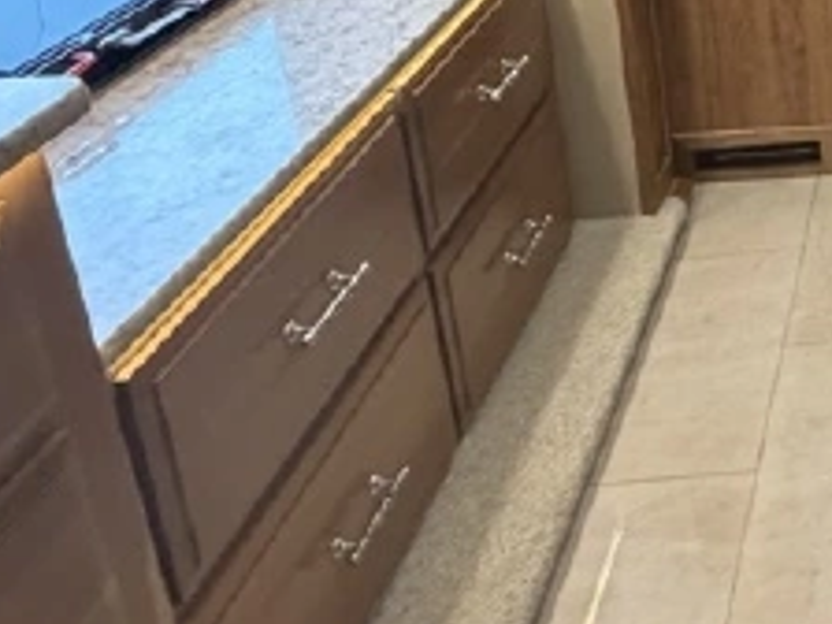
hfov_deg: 29.8
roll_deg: +1.0
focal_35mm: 50
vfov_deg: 25.4
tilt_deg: -13.3
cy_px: -171
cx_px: 1107
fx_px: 1202
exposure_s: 1/60
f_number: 2.2
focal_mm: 2.22
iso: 400
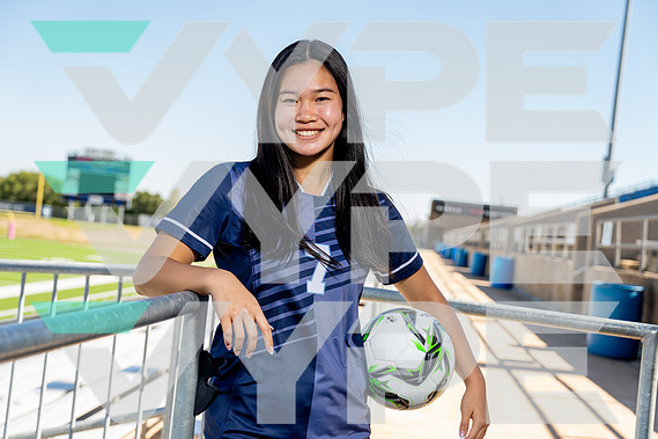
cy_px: 223
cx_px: 328
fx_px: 914
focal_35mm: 50
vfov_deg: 27.0
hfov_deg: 39.6
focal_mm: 49
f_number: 4
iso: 100
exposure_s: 1/250
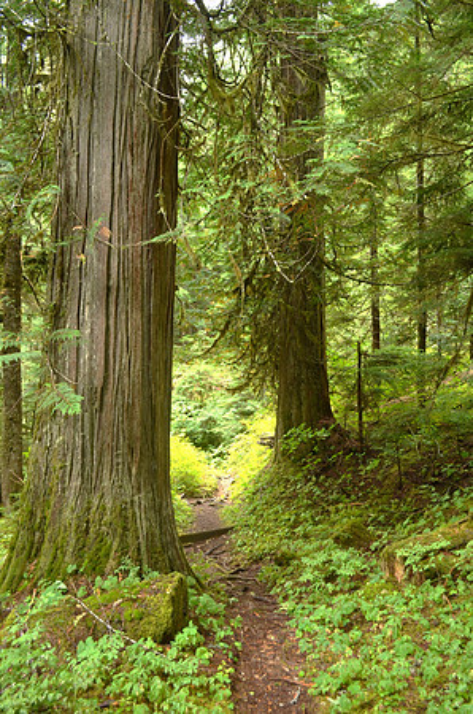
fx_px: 653
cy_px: 357
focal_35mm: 33
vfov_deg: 57.3
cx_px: 236
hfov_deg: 39.8
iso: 200
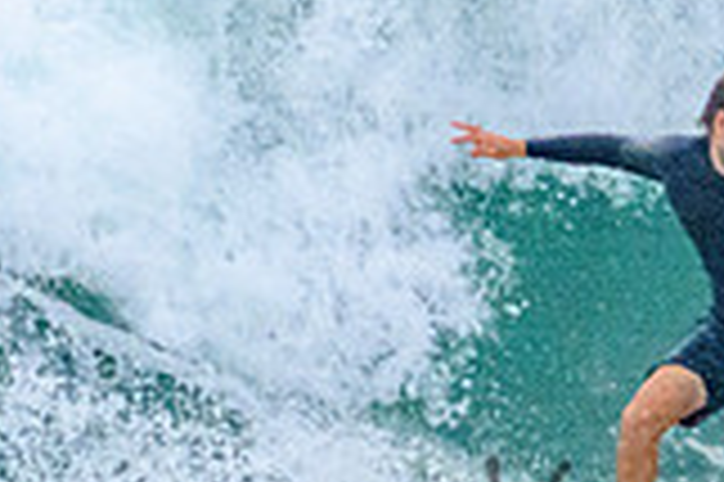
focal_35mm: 3963
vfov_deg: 0.3
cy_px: 321
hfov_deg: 0.5
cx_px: 858
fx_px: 79618
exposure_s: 1/2000
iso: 4500
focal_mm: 800
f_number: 11
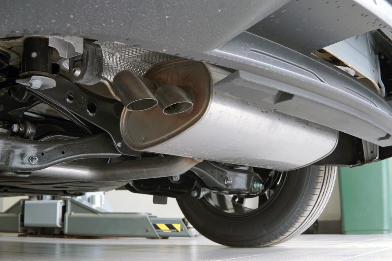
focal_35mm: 45
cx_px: 196
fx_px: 490
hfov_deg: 43.6
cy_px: 130
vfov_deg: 29.9
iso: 100
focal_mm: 30
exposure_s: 1/2
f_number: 8
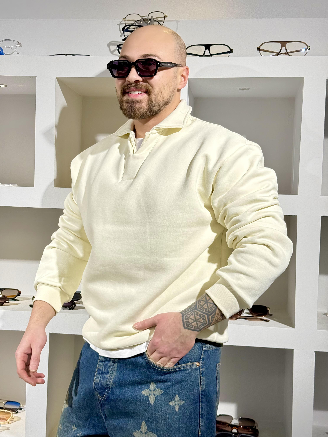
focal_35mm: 48
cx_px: 164
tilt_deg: -1.5
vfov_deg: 39.7
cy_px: 218
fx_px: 606
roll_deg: -1.5
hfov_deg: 30.3
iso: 100
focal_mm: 6.76
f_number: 1.78
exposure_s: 1/242
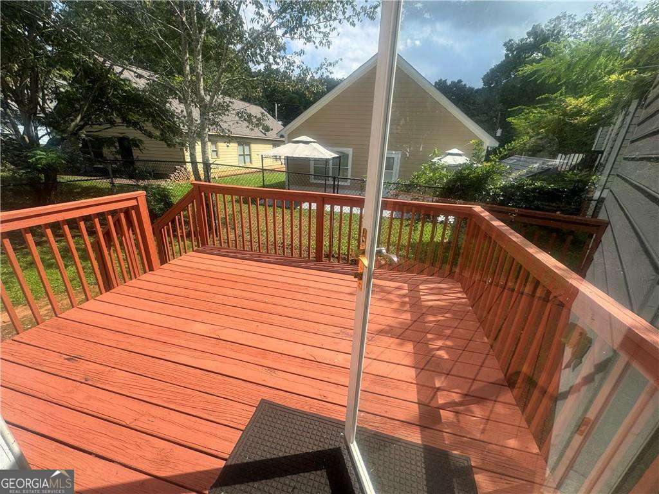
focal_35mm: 14
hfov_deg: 102.1
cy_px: 247
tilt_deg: -20.6
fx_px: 267
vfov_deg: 85.7
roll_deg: -2.3
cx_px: 330
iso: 50
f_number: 2.2
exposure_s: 1/1299
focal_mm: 2.22
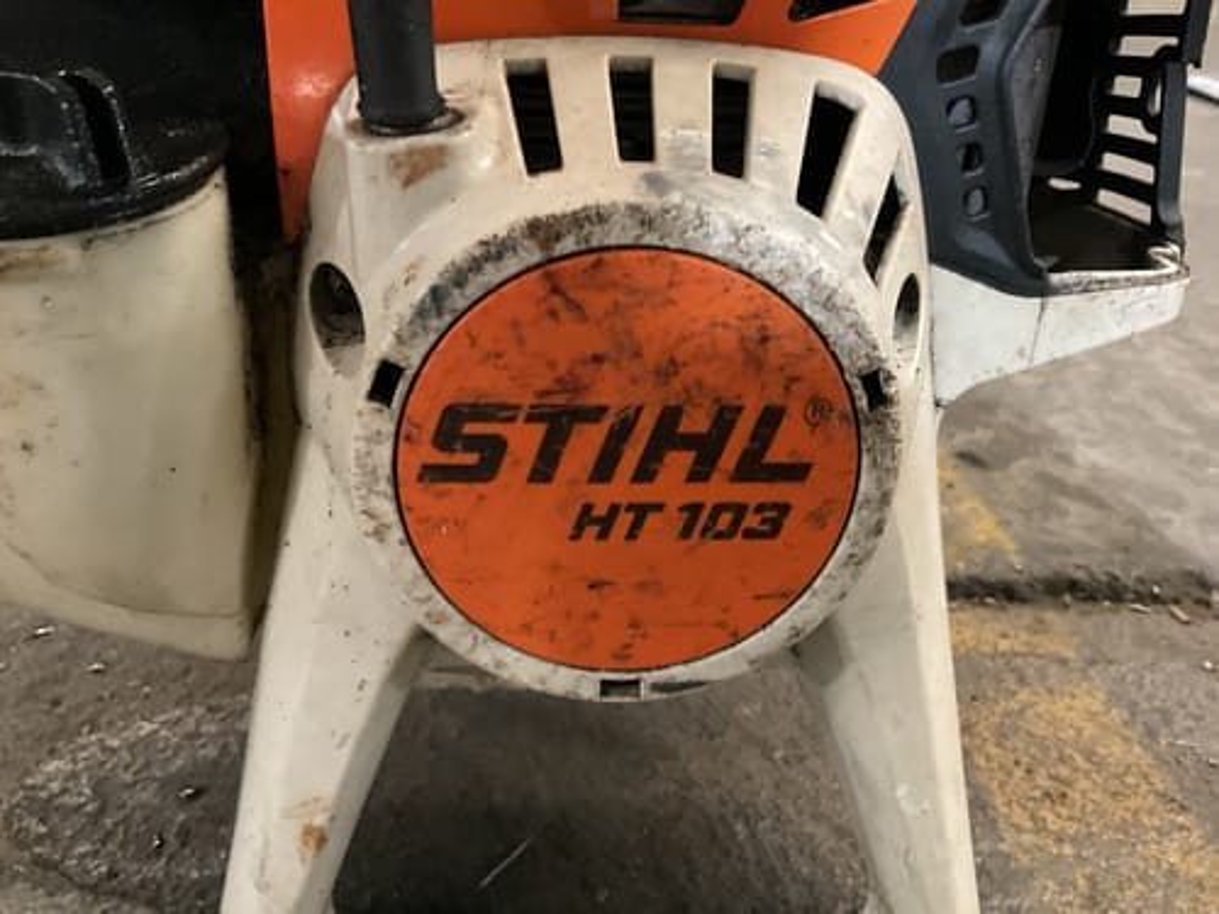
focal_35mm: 29
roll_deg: -3.0
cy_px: 457
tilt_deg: -30.7
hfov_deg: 61.7
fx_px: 1021
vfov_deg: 48.2
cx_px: 610
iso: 500
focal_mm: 3
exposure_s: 1/30
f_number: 1.8
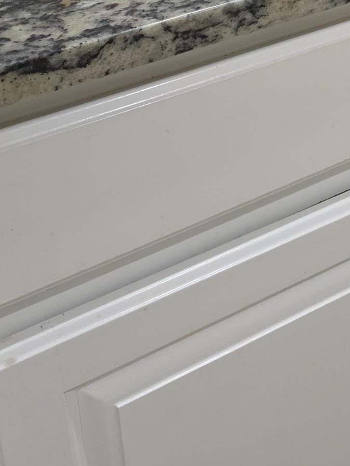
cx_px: 349
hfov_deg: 23.8
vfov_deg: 27.7
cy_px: -125
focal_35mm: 59
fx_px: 795
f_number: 1.7
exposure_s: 1/120
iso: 800
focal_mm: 6.3
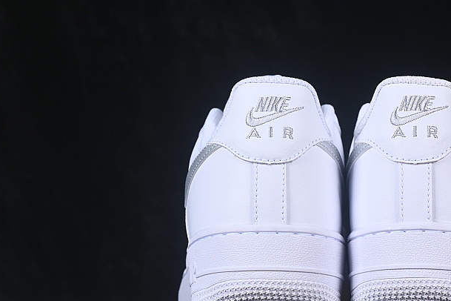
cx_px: 355
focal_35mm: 133
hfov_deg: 15.3
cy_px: 142
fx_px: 1666
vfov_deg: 10.3
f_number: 8
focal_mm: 50
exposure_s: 1/80
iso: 160
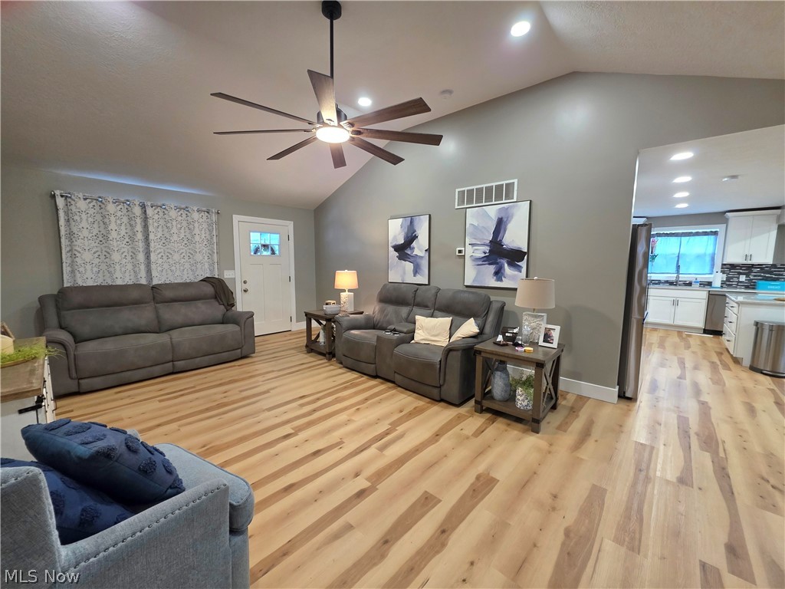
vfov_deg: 89.9
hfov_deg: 106.2
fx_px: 295
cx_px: 392
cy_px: 294
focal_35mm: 13
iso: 250
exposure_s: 1/60.2
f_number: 1.9
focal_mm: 2.2
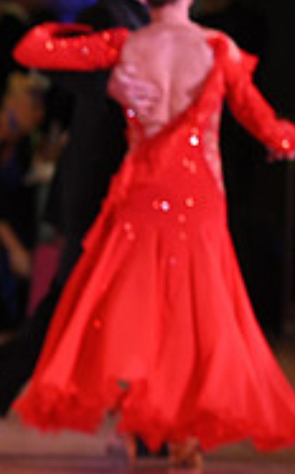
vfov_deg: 4.7
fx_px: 5746
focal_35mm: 446
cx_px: -437
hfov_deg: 2.9
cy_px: 175
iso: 1600
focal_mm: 140
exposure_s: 1/250
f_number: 5.6
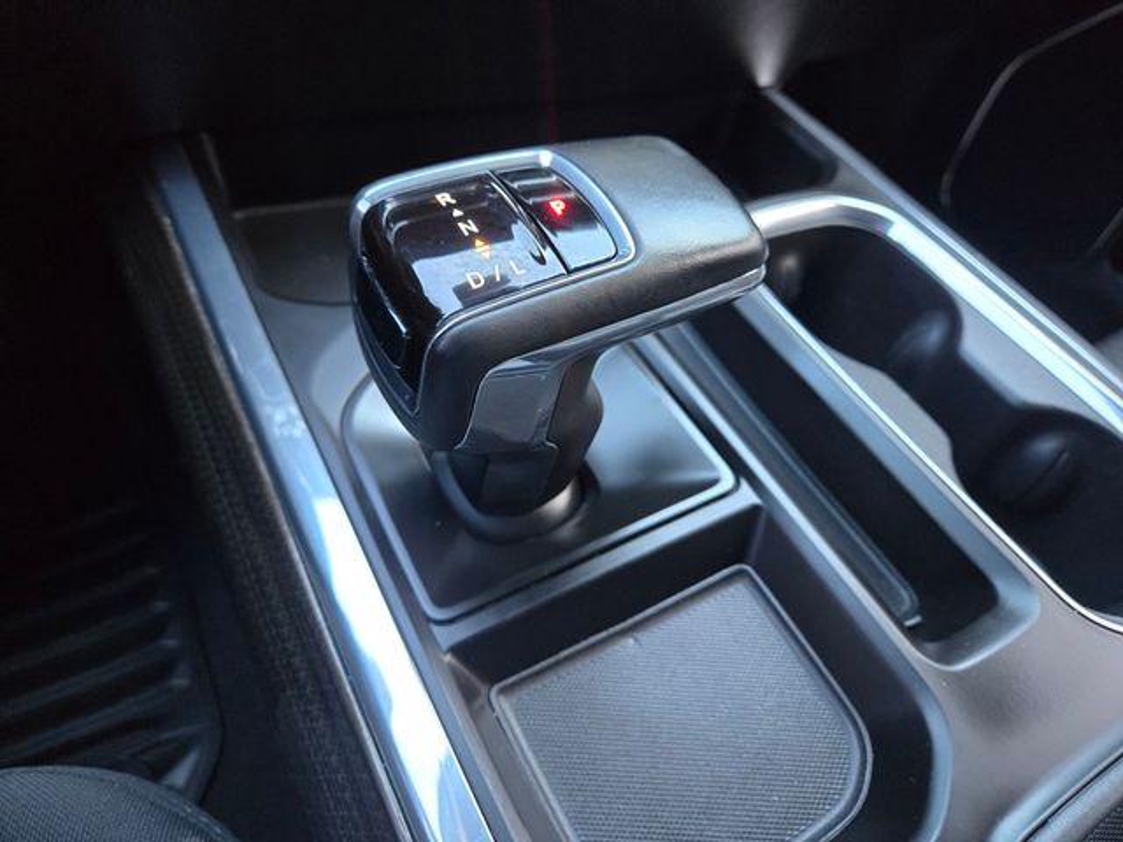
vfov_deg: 58.9
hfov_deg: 73.9
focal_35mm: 23
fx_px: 746
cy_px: 421
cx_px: 562
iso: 640
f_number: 1.8
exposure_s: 1/100
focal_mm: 5.4
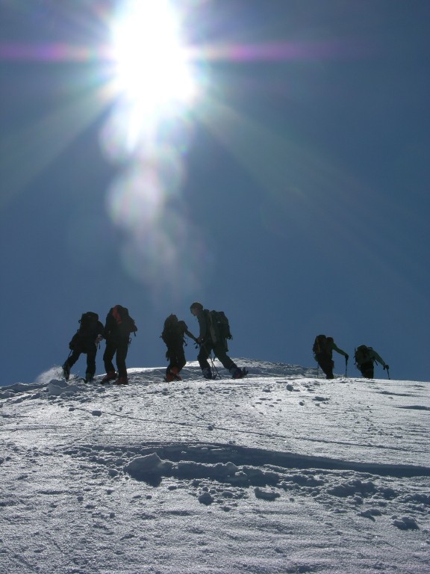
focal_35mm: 74
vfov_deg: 26.3
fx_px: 1226
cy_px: 287
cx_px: 215
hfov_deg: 19.9
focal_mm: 18.8
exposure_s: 1/822
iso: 50
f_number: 7.5
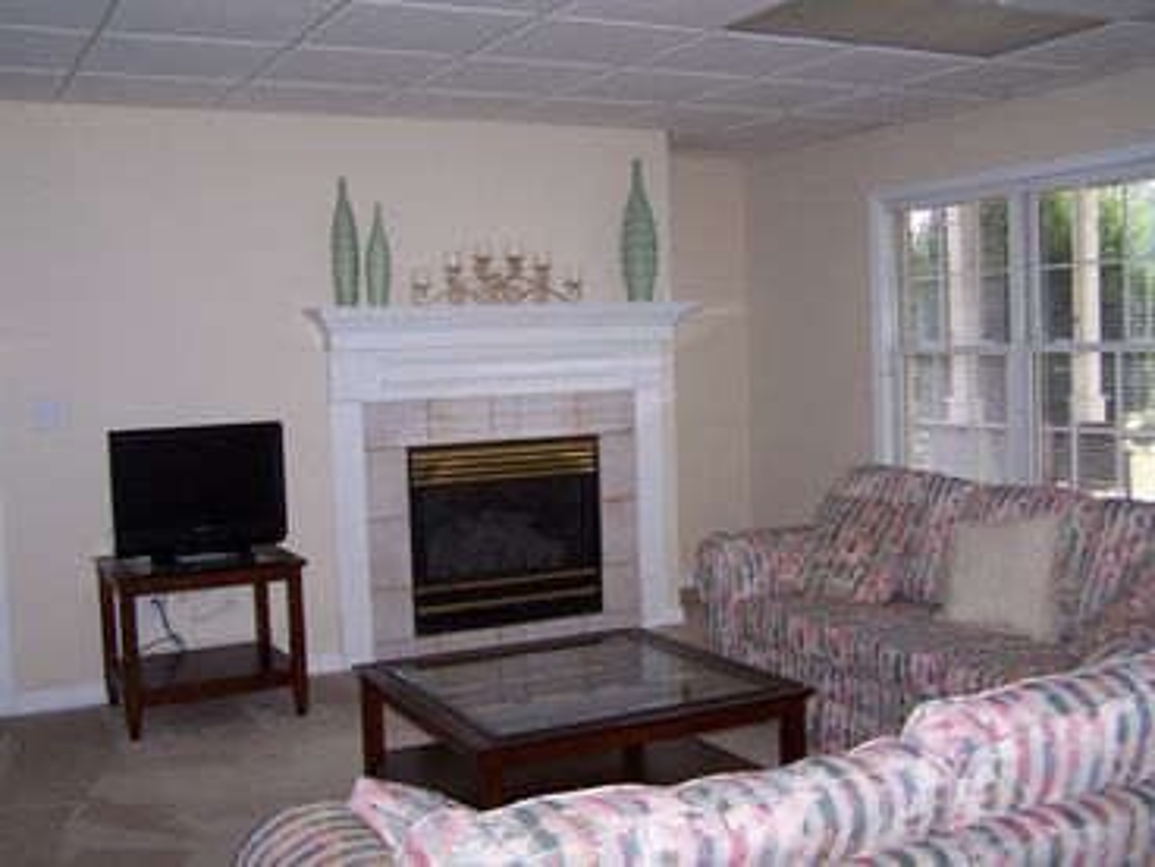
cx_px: 578
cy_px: 434
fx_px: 1268
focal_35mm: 38
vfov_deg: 37.7
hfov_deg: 49.0
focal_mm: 6.3
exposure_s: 1/60
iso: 140
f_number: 2.8
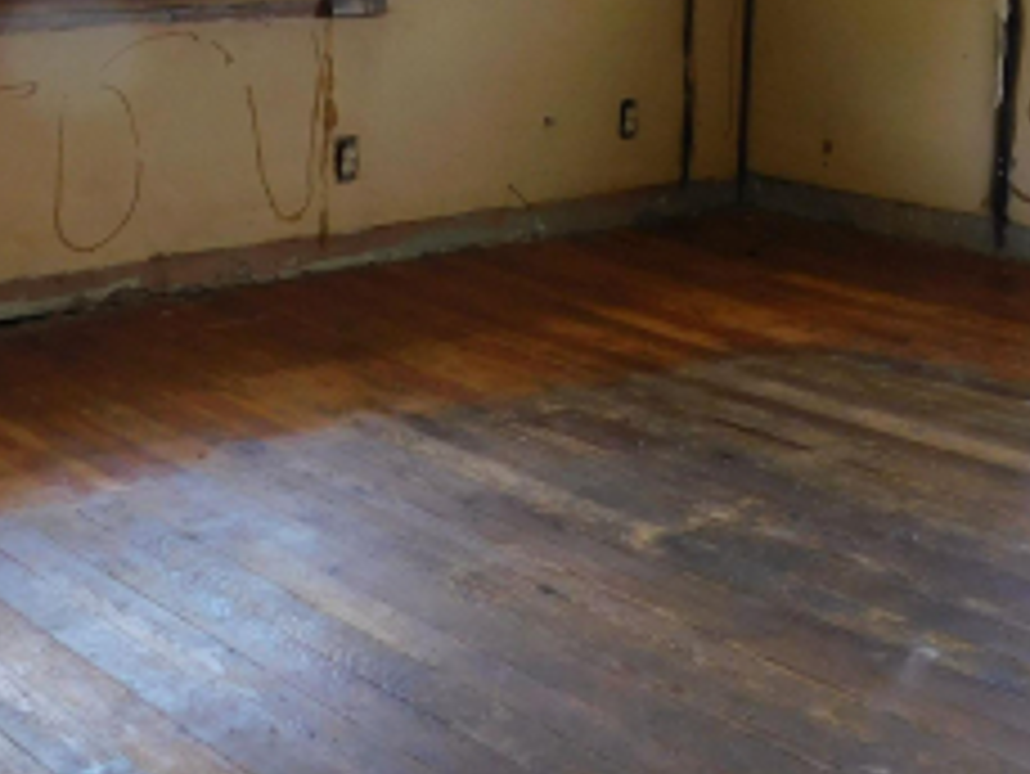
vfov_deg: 20.8
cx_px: 780
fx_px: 1995
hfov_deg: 28.5
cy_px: -94
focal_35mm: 67
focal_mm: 4
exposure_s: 1/30
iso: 125
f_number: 3
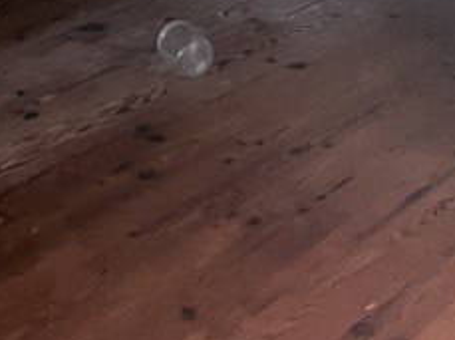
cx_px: 310
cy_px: -245
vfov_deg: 14.5
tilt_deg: -14.2
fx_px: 1194
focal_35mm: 91
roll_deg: -3.5
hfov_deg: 21.5
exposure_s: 1/30
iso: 800
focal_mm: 5.1
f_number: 1.6
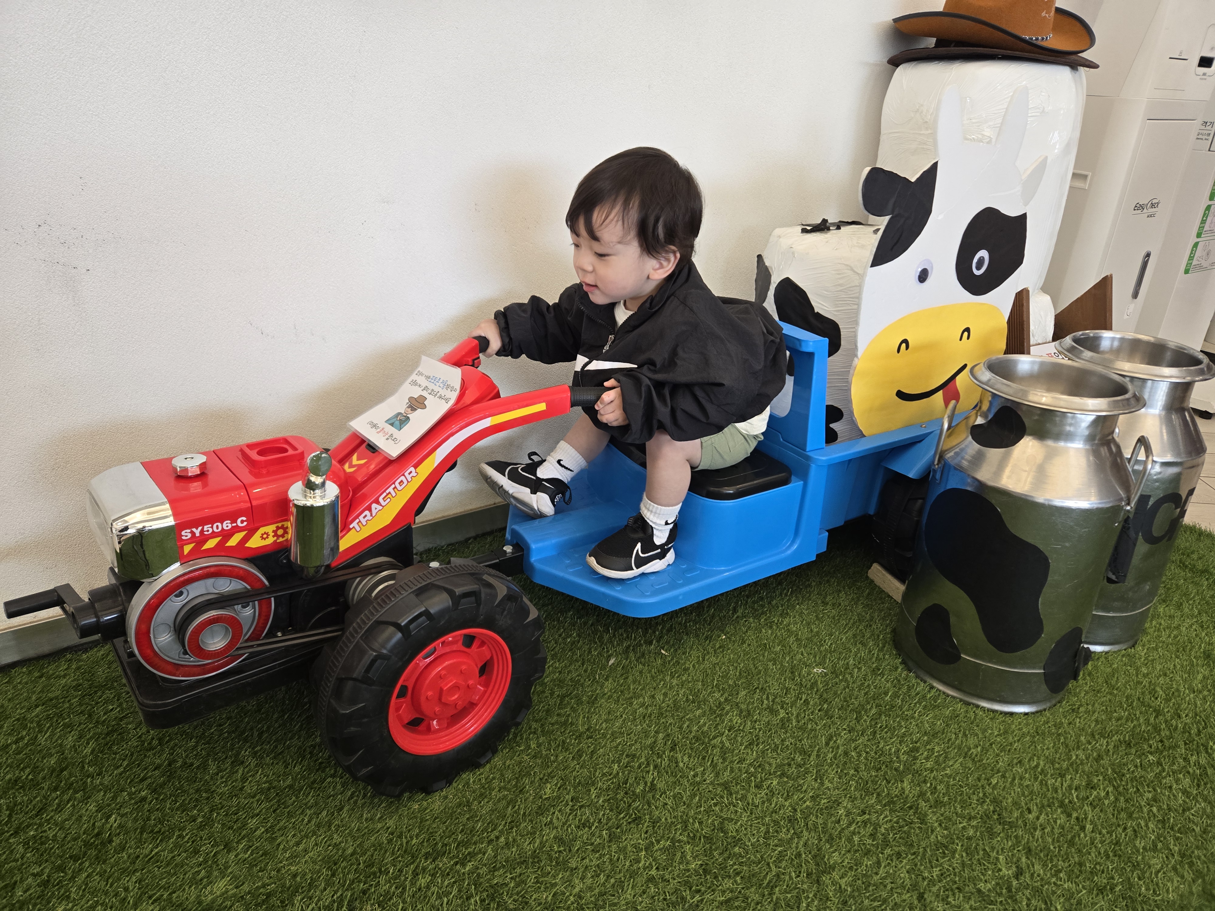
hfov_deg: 73.9
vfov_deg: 58.9
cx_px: 608
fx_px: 807
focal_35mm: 23
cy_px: 456
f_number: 1.8
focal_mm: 5.4
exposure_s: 1/120
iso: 160
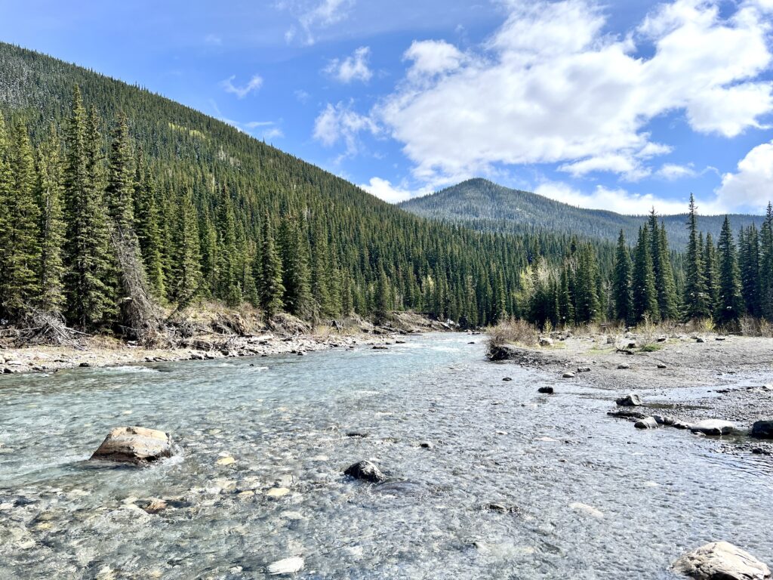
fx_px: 581
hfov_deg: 67.3
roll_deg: +0.5
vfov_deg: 53.1
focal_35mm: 26
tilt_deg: +4.1
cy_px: 290
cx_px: 386
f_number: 1.5
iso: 50
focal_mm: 5.7
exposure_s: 1/5319
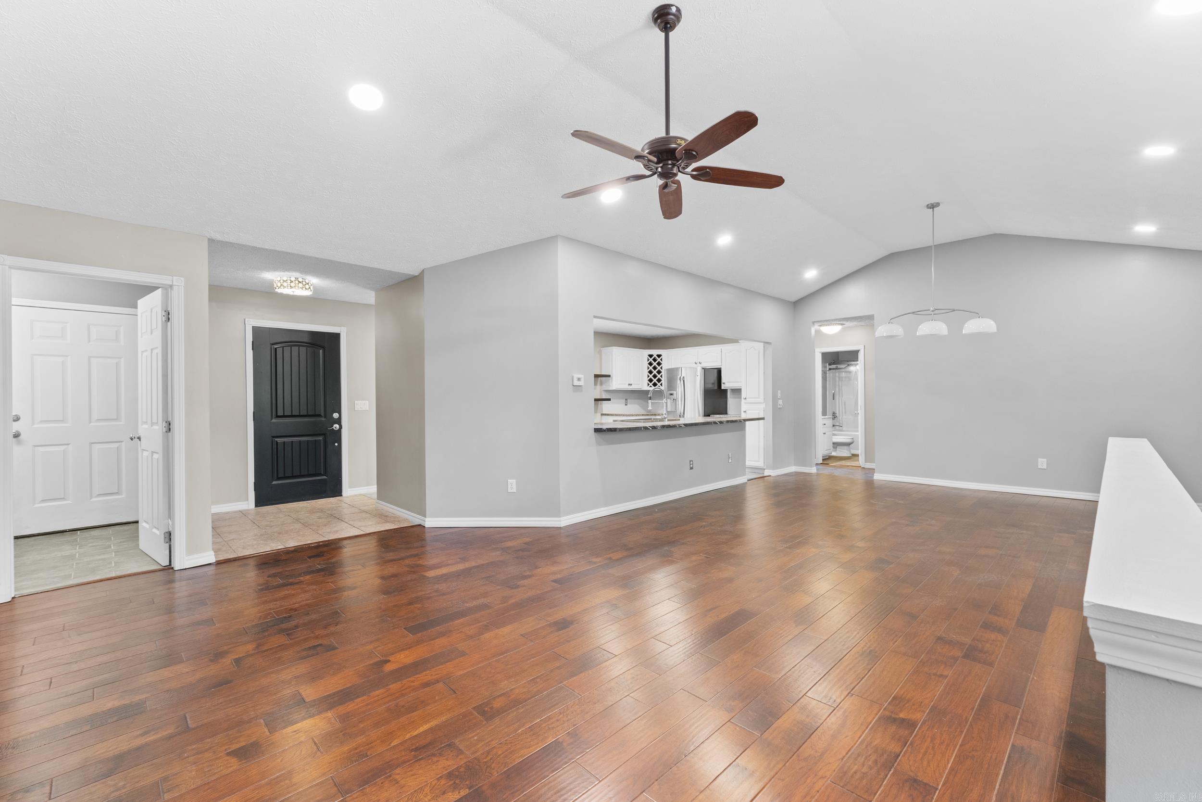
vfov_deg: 77.3
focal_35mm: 15
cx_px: 601
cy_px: 401
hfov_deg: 100.4
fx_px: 501
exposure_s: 1/1.67
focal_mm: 10
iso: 320
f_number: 7.1
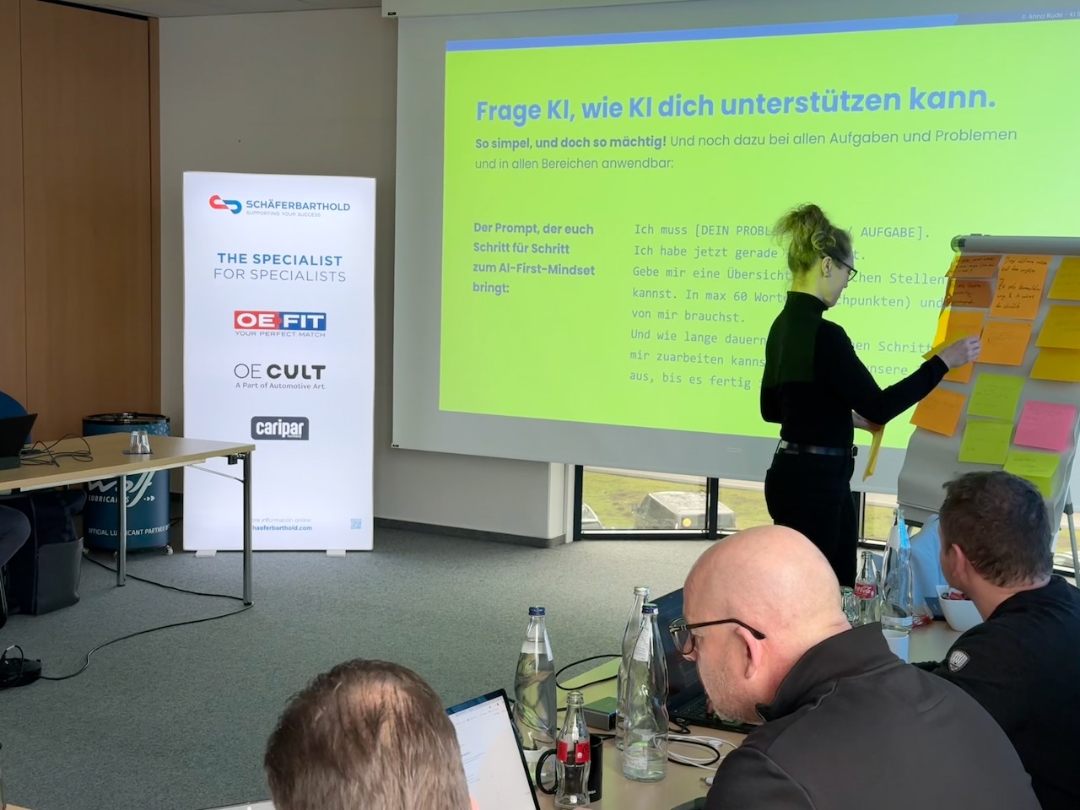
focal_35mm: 48
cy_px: 405
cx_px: 540
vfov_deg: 30.3
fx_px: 1498
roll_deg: -1.0
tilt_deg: -0.6
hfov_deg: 39.7
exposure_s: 1/121
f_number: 1.78
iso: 80
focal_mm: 6.76
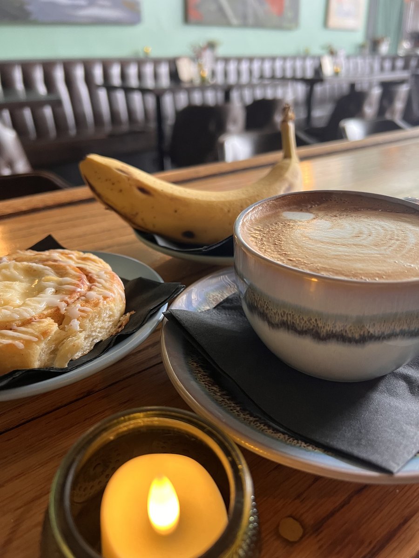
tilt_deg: -26.9
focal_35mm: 26
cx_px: 210
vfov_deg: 67.3
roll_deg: +1.3
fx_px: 420
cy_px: 279
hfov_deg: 53.1
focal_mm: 5.7
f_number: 1.5
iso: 320
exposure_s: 1/60
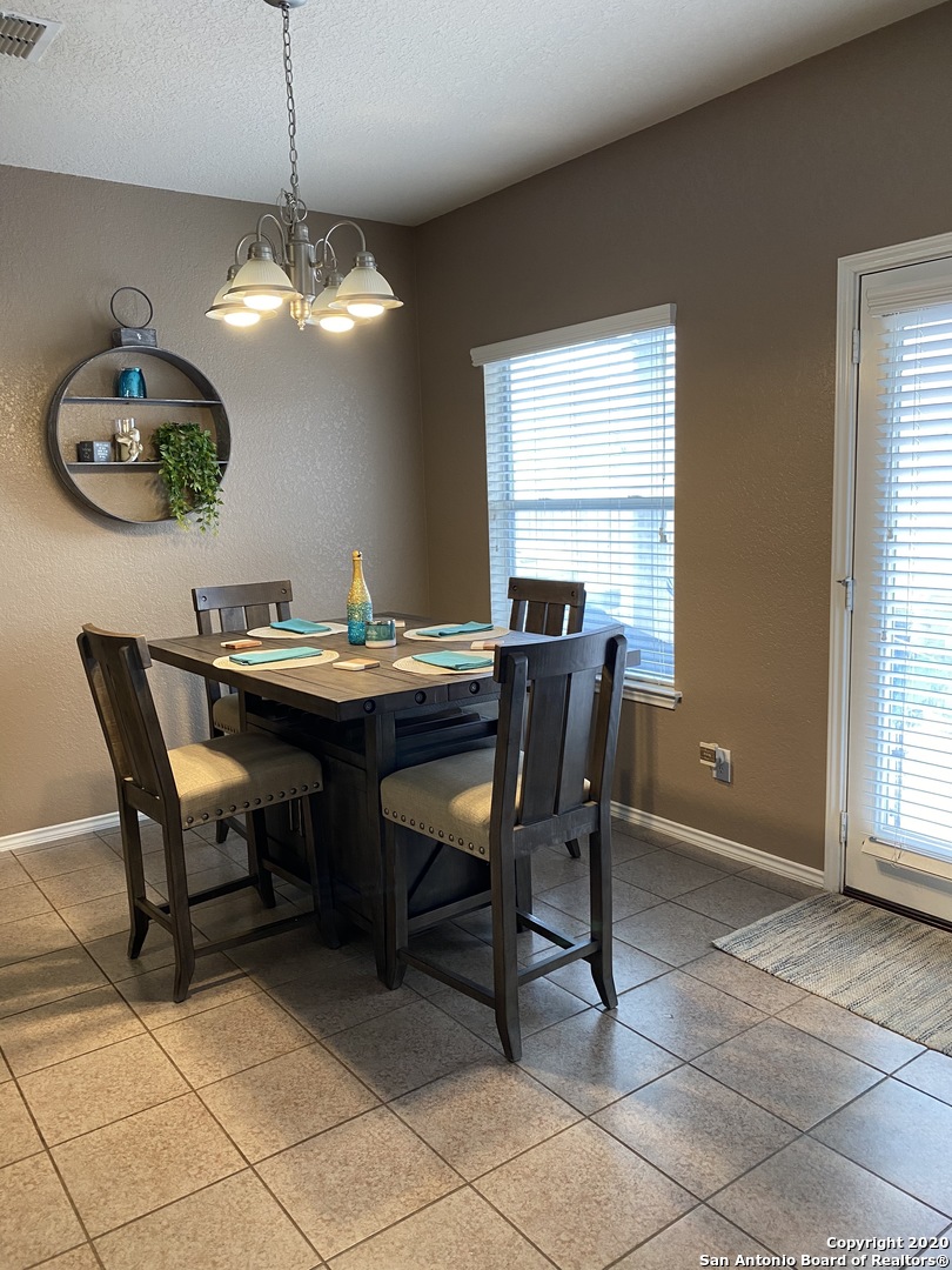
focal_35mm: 26
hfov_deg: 53.1
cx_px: 476
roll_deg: +1.0
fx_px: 953
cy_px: 635
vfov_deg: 67.3
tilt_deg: -6.8
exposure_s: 1/60
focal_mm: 4.25
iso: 125
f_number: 1.8
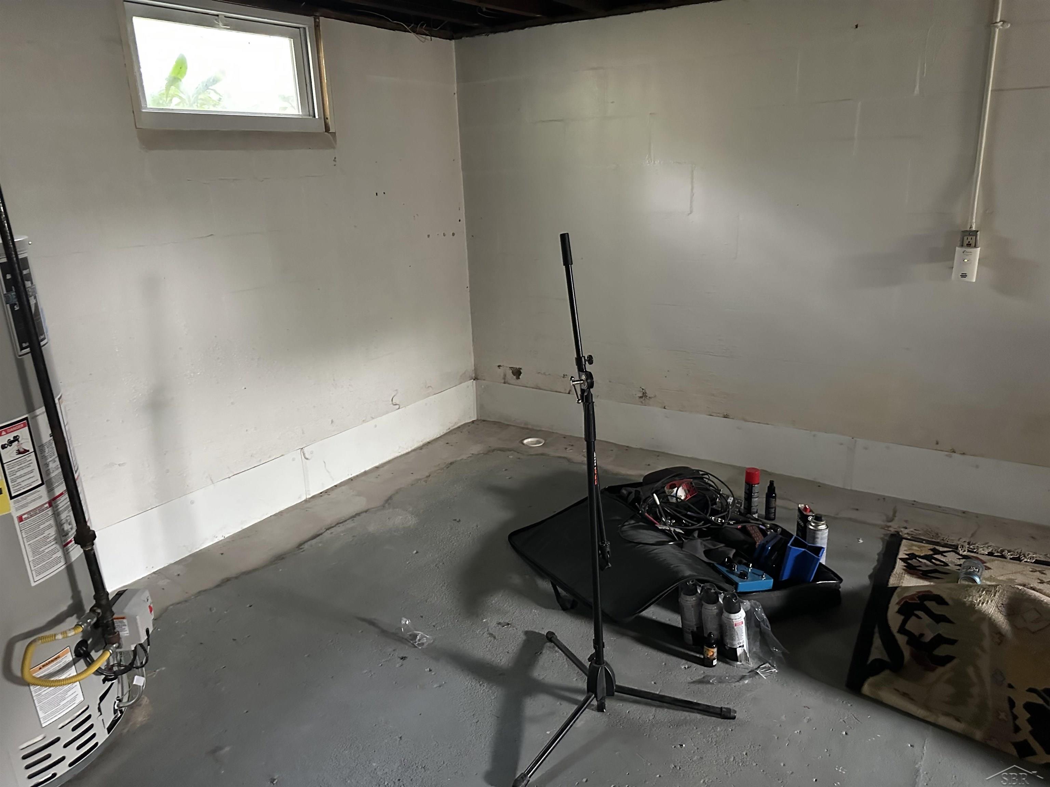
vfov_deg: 56.8
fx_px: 728
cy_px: 394
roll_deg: +1.7
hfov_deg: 71.6
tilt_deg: -17.0
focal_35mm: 24
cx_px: 525
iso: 800
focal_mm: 6.86
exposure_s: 1/40
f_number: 1.78
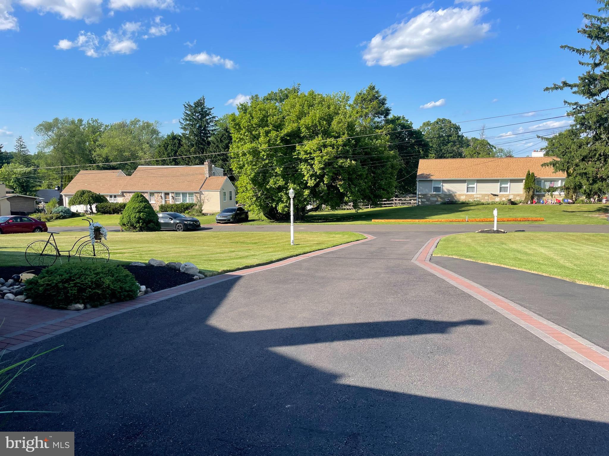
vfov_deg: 53.1
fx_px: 457
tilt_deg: -7.1
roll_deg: +0.4
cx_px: 304
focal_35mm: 26
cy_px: 228
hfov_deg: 67.3
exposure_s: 1/2132
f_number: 1.6
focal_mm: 4.2
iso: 32
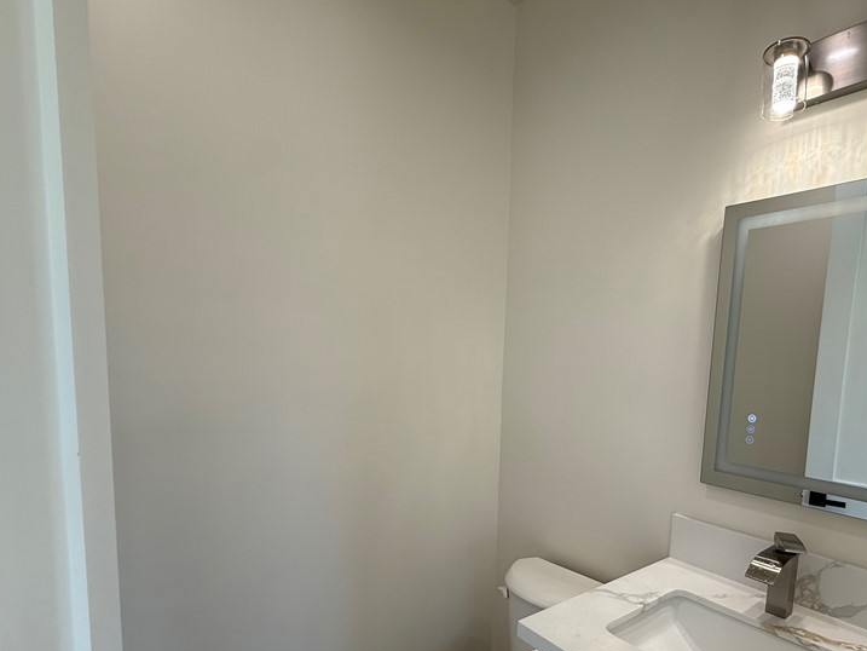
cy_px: 424
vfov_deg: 64.6
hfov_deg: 79.9
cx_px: 551
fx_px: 501
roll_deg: -3.1
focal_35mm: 20
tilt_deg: -5.9
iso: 64
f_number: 2.2
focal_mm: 2.22
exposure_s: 1/120
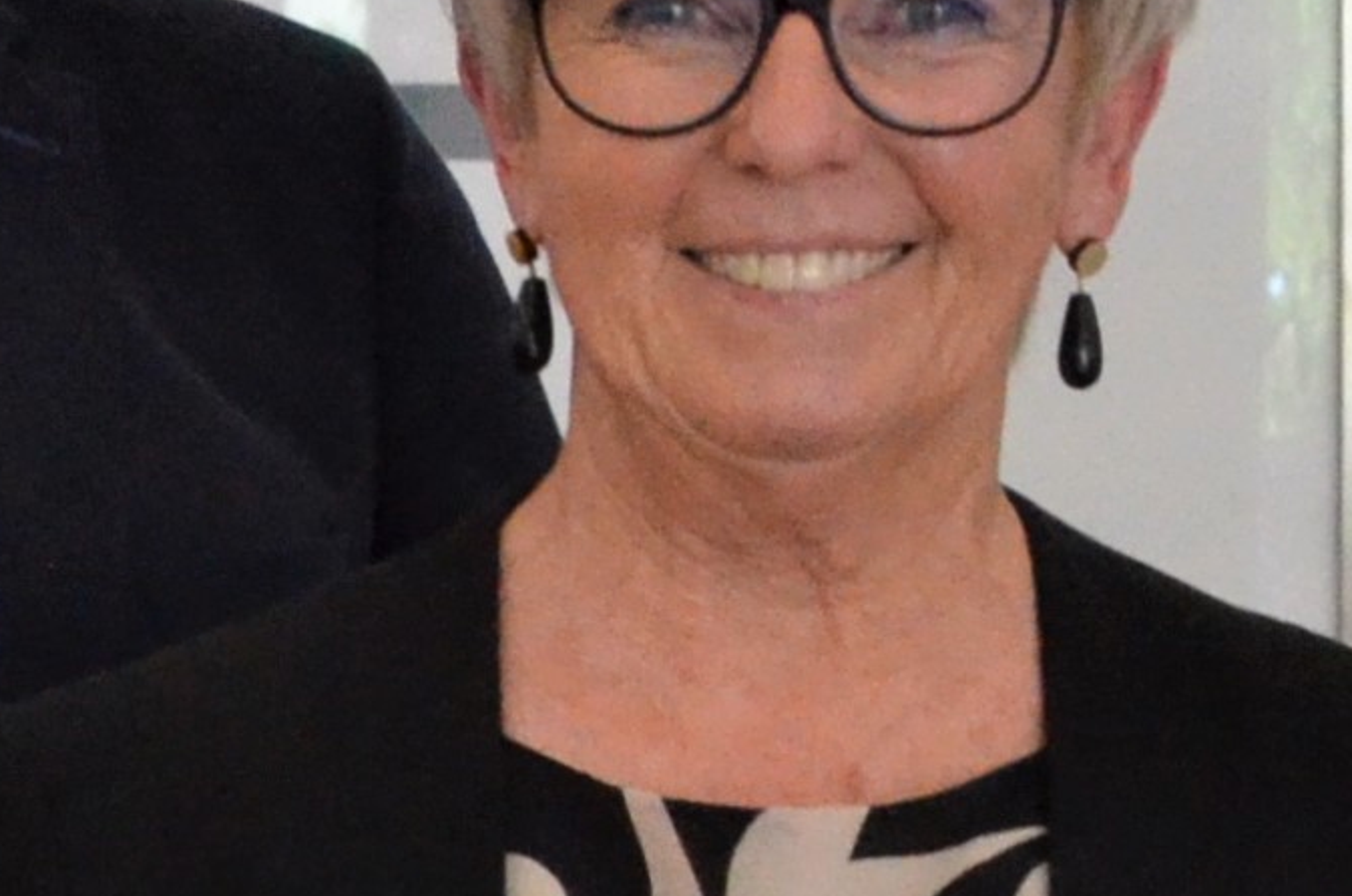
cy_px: 1067
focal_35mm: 208
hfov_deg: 9.7
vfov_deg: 6.5
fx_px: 7797
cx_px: -331
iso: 2500
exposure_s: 1/125
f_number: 5.6
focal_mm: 22
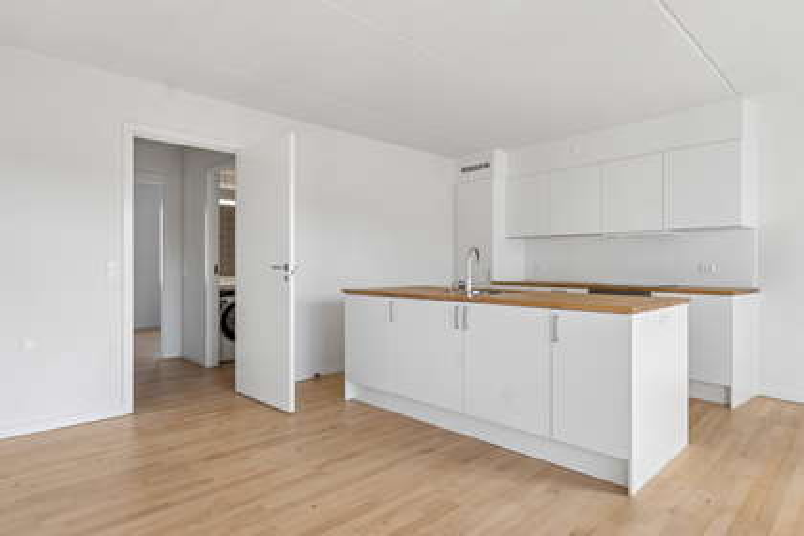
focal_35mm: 22
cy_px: 268
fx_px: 502
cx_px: 402
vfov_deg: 56.1
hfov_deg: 77.3
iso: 200
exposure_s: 1/15
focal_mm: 15
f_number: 8
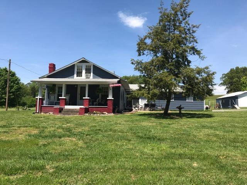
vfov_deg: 49.7
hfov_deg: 63.4
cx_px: 124
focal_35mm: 28
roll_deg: -1.5
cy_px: 92
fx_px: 200
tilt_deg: +6.5
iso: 20
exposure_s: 1/2037
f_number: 1.8
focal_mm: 3.99
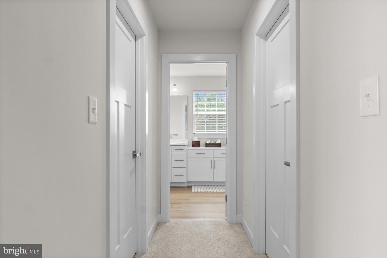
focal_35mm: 21
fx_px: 221
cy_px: 129
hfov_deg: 82.4
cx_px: 194
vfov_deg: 60.6
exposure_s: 1/2.5
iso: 200
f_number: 7.1
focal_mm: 13.7
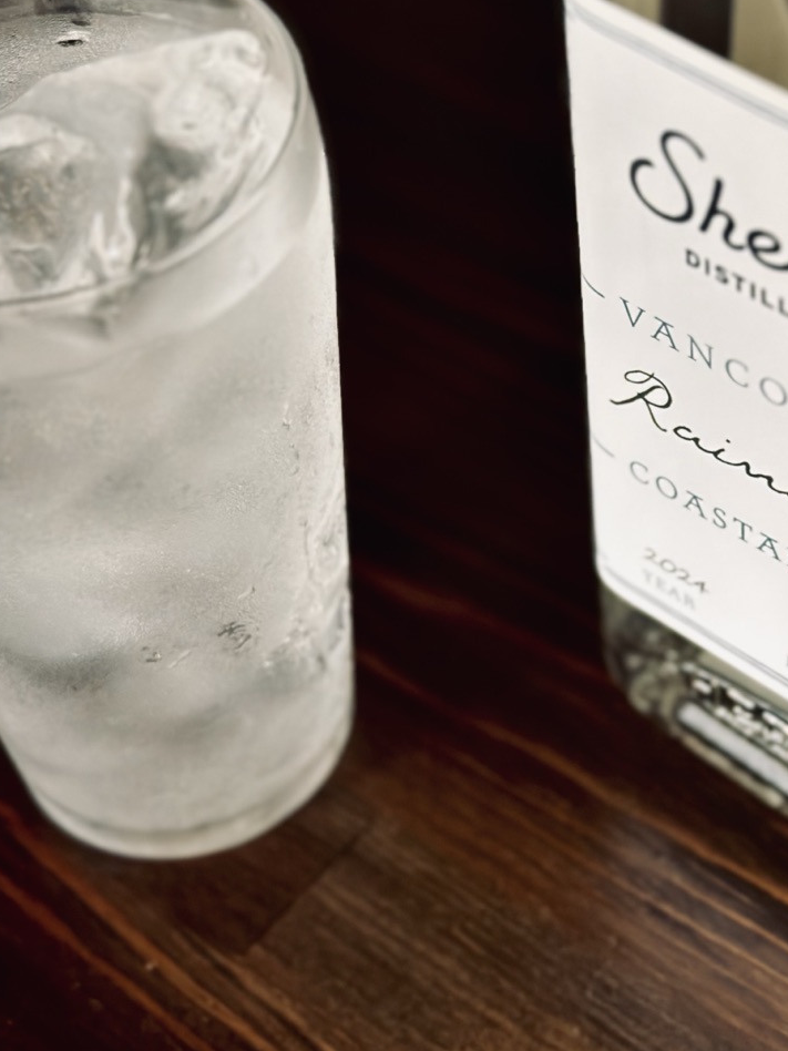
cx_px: 649
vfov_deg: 24.1
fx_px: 2459
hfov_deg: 18.0
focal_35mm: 81
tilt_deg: -46.6
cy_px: 396
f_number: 1.78
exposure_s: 1/60
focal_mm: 6.86
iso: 160
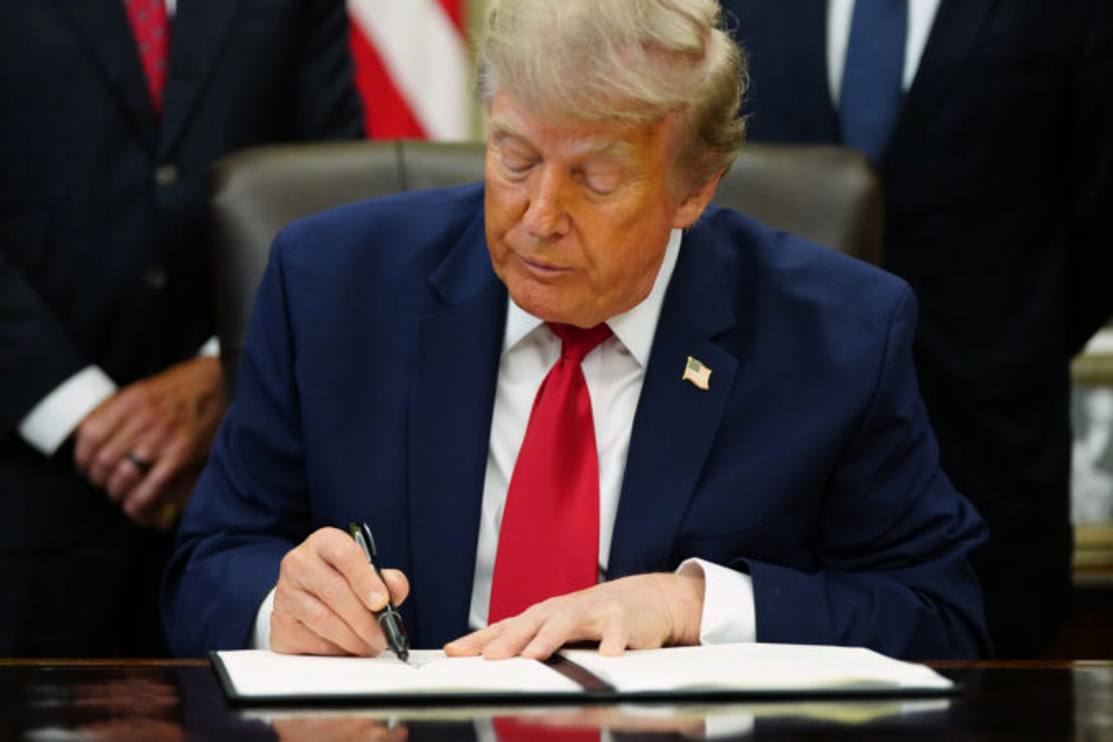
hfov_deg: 18.3
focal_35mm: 112
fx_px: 3463
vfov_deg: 12.2
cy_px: 371
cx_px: 556
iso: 4000
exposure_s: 1/500
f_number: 2.8
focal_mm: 112
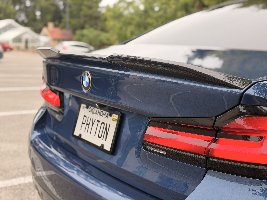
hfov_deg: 39.7
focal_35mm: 48
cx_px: 134
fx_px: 370
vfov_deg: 30.3
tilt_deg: -7.4
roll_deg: +0.0
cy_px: 100
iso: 80
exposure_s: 1/570
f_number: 1.78
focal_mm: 6.76
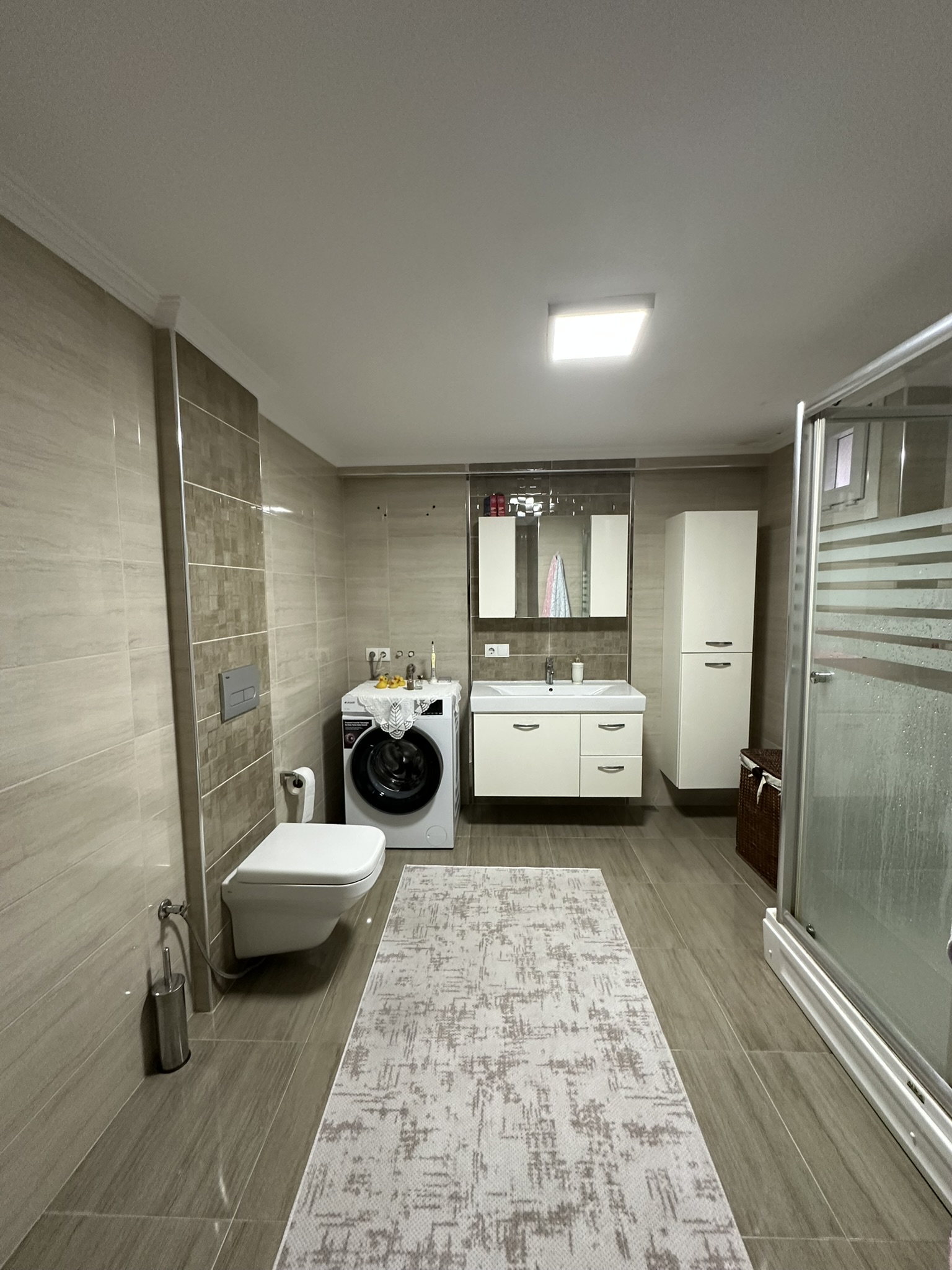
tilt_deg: -3.8
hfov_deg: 85.7
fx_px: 513
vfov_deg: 102.1
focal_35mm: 14
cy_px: 635
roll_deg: +0.5
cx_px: 476
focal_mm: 2.22
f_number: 2.2
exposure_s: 1/60
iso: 320
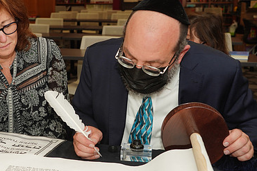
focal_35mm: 58
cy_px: 95
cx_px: 65
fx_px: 414
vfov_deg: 23.4
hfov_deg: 33.8
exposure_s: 1/80
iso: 320
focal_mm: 37
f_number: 5.6
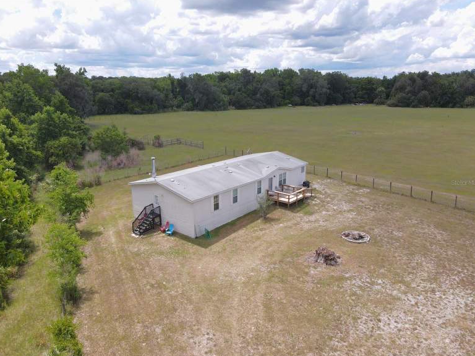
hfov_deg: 69.4
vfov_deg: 54.9
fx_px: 343
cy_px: 182
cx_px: 233
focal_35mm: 25
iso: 190
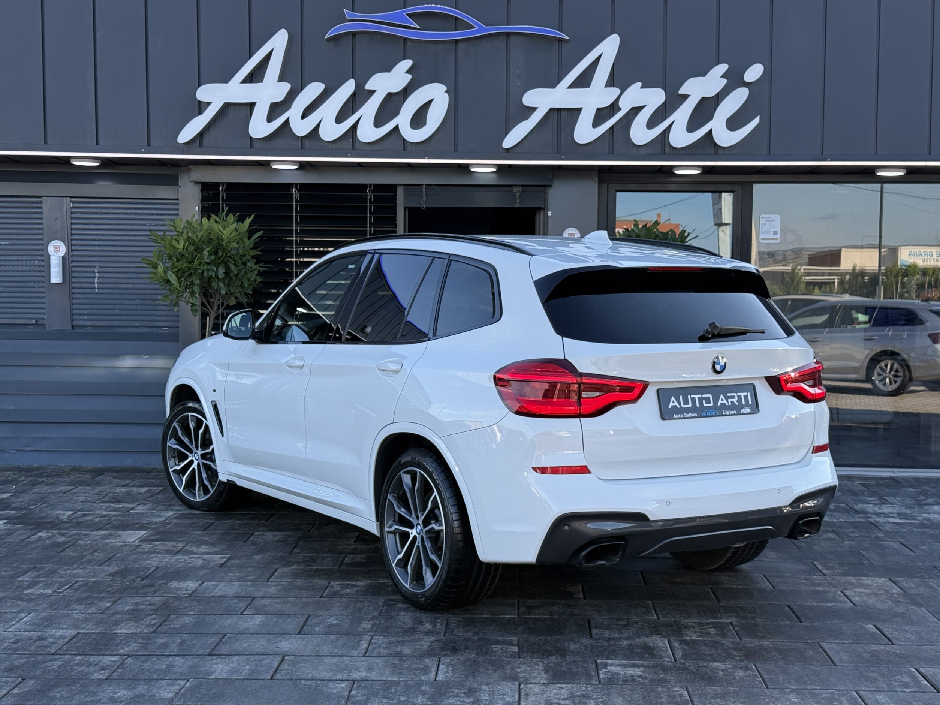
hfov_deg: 38.9
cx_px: 478
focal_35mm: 49
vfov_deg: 29.7
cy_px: 354
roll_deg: -0.7
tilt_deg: -2.4
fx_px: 1331
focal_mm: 6.76
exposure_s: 1/906
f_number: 1.78
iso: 64
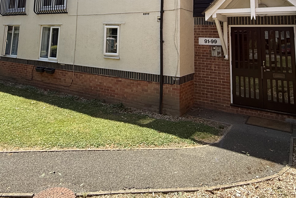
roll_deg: -1.2
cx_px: 147
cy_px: 2
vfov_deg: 38.8
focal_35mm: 30
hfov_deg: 61.9
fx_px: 247
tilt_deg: +11.3
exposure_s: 1/664
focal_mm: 2.22
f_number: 2.2
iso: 50
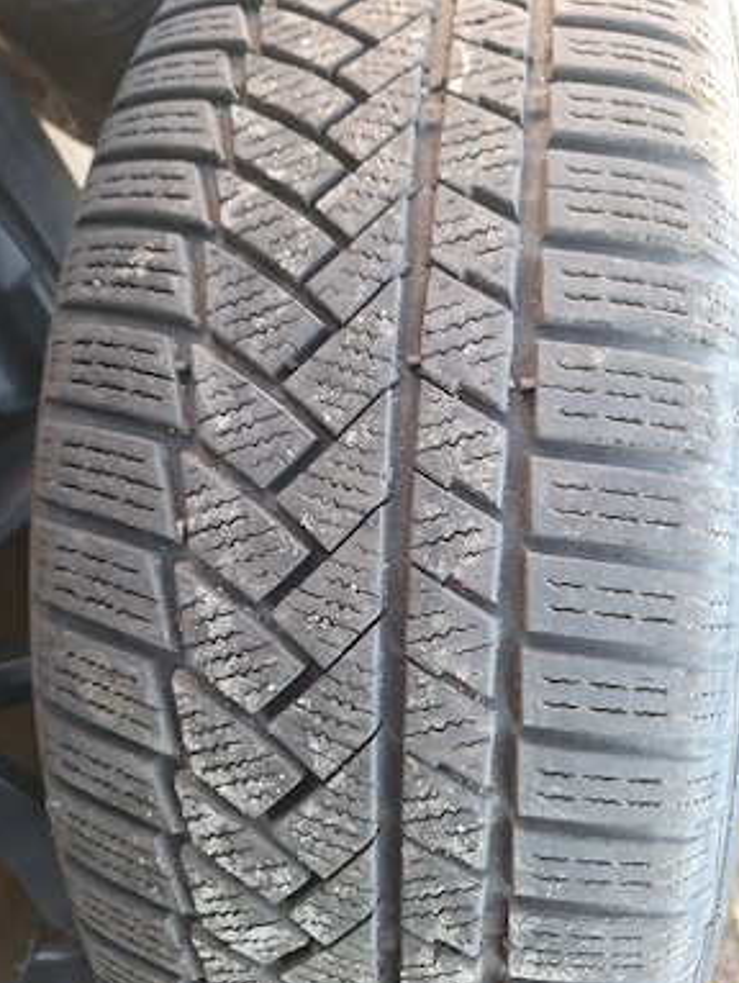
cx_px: 375
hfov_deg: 56.9
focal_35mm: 24
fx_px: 682
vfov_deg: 71.5
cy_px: 488
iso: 50
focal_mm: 5.54
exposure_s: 1/50
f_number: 1.8
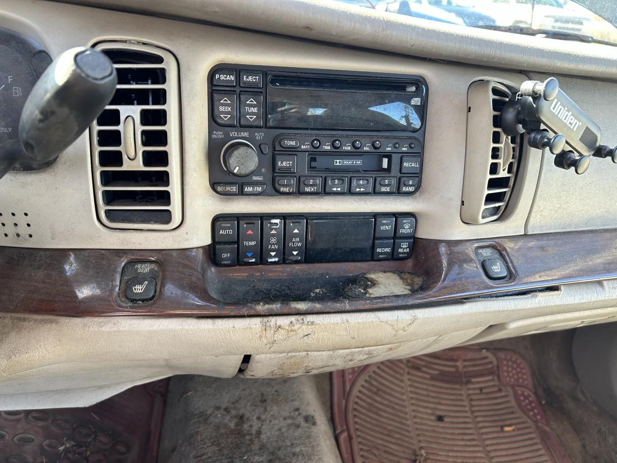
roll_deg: -5.3
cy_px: 232
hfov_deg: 67.3
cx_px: 308
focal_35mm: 26
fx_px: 463
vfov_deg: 53.1
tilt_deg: -26.2
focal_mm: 5.7
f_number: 1.5
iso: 100
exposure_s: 1/121
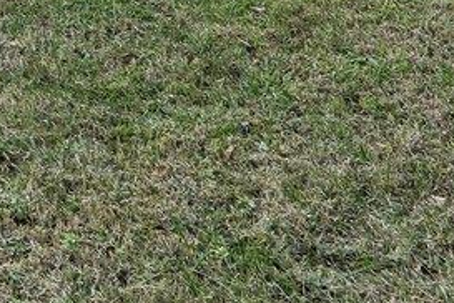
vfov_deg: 9.1
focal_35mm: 120
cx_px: -594
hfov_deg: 13.3
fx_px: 1513
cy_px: -612
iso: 200
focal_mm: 16
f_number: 8
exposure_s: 1/30
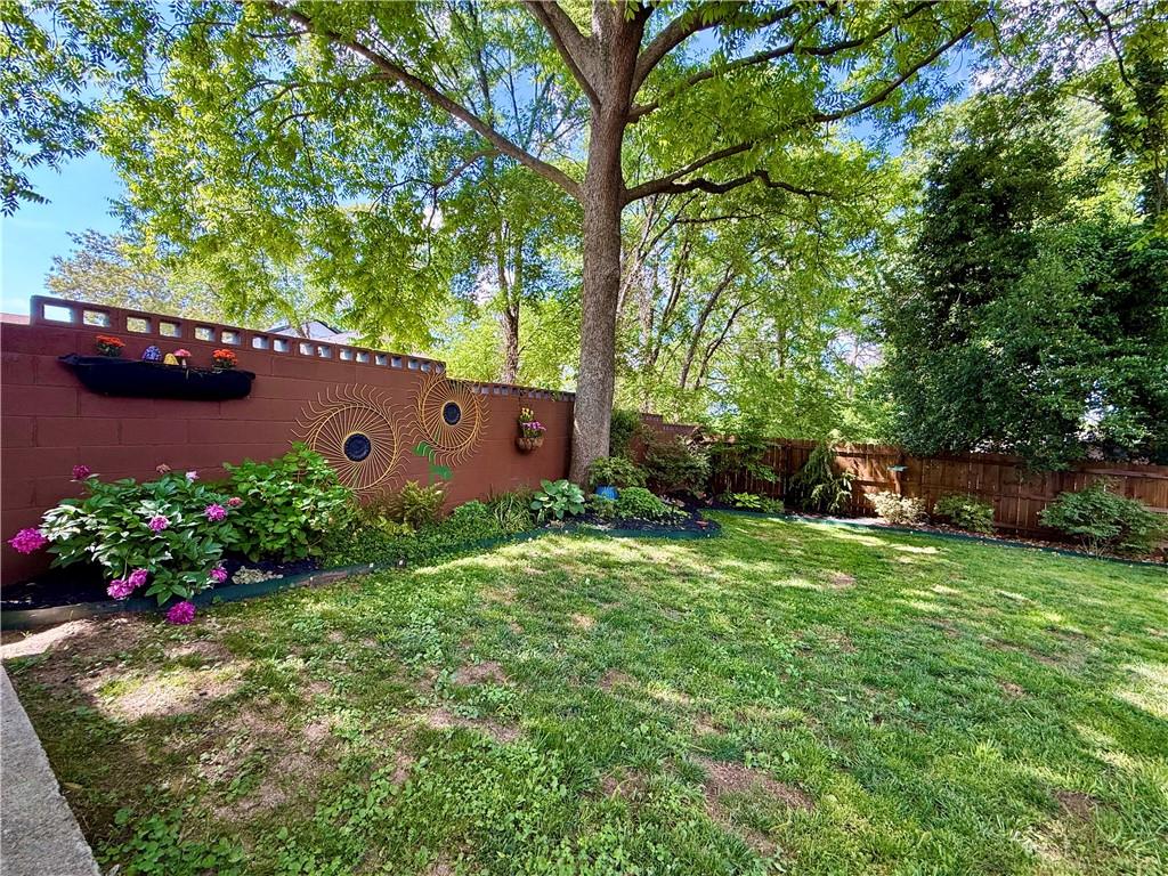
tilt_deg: -0.2
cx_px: 584
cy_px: 438
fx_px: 472
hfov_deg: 102.1
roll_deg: -1.5
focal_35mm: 14
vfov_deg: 85.7
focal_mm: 2.22
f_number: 2.2
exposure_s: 1/134
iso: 64
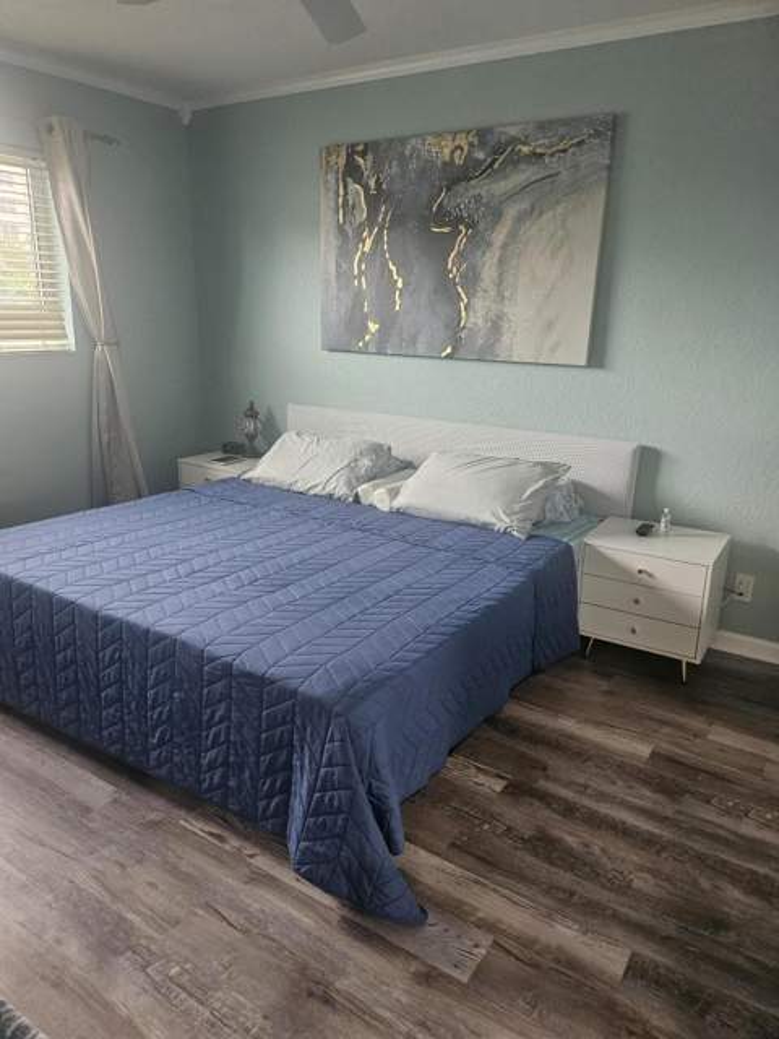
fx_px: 720
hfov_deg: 56.8
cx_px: 390
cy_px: 520
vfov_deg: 71.6
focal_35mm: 24
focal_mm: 5
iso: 640
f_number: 1.8
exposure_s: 1/60
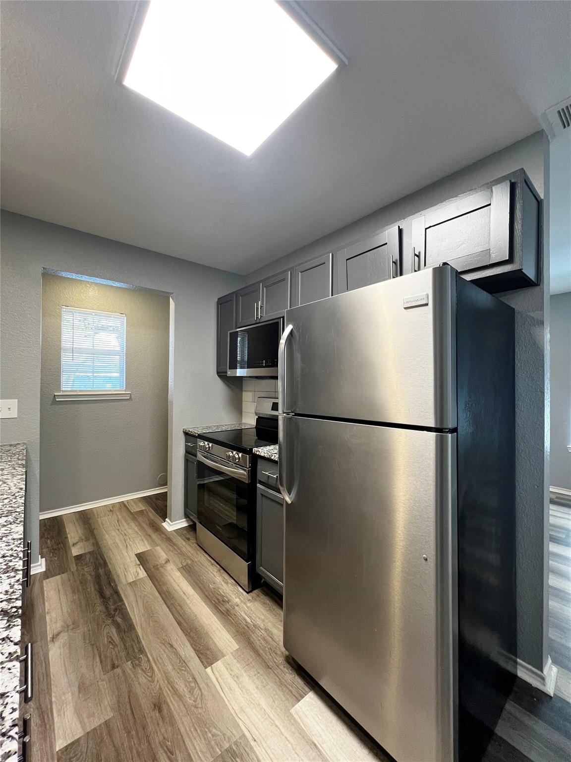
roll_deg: -0.4
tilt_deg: +0.4
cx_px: 286
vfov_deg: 106.2
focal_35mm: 13
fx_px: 286
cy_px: 381
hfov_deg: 89.9
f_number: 1.8
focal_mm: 1.57
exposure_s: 1/60
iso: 200
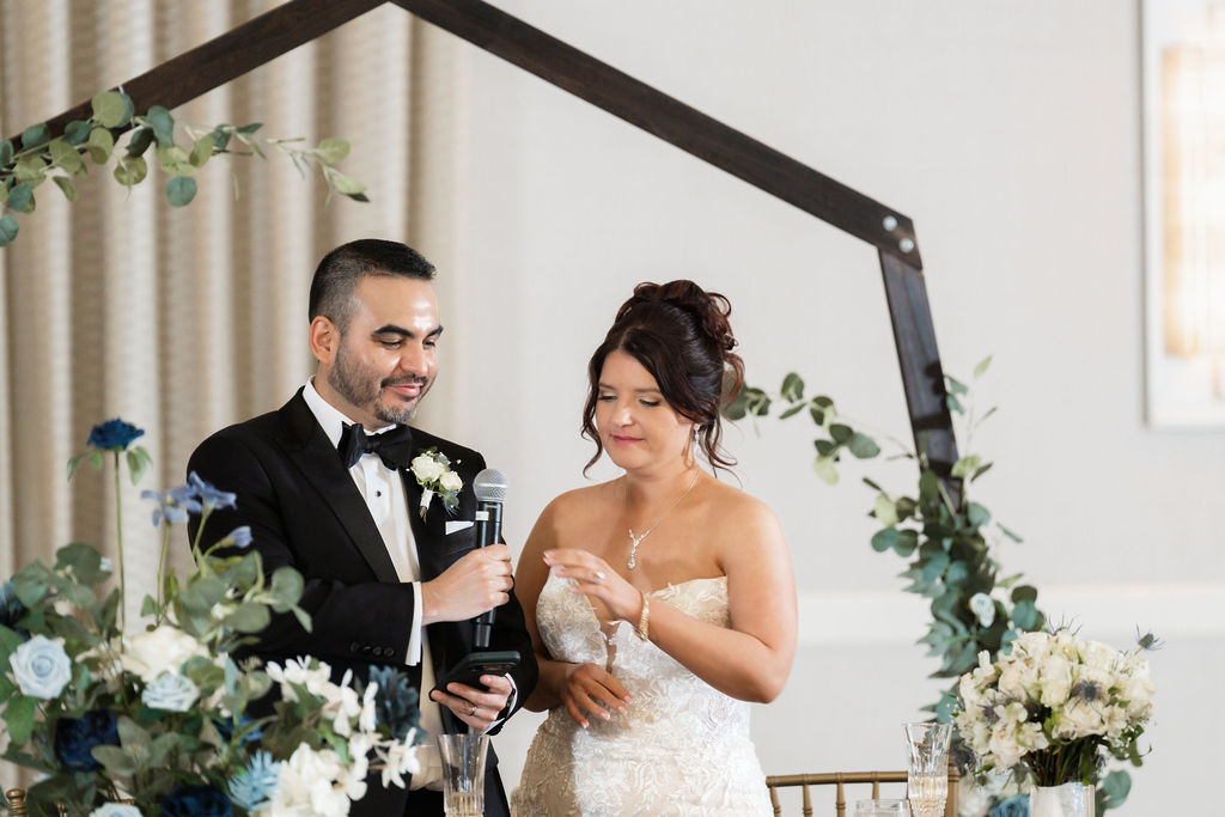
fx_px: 7305
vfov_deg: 6.4
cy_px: 386
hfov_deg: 9.6
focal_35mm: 215
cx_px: 618
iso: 640
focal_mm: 194
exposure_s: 1/60
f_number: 2.8
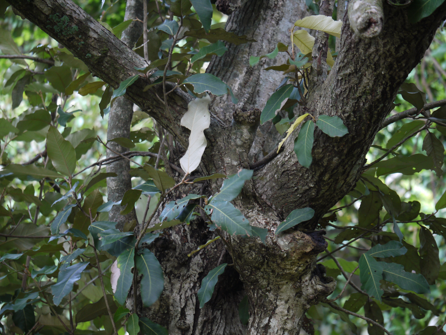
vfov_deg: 16.4
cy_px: 168
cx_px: 223
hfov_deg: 21.8
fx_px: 1160
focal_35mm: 90
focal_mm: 45
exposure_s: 1/60
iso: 200
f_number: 2.8
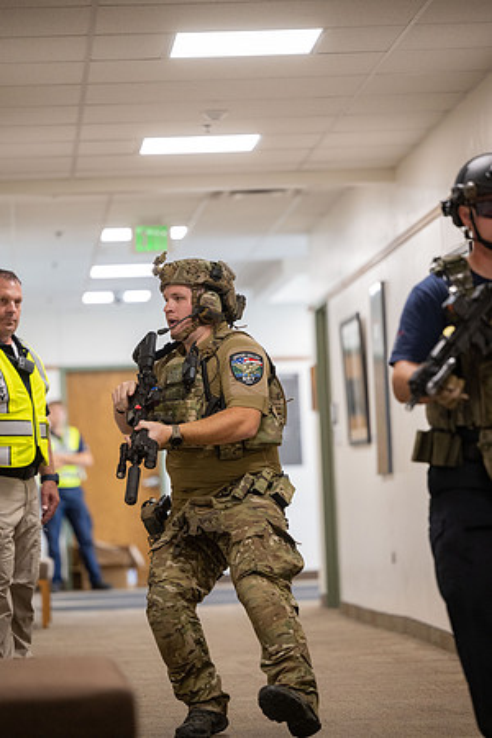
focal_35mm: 135
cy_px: 369
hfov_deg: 10.2
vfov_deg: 15.2
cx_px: 246
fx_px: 2767
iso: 2000
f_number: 2.8
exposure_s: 1/500
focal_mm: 135
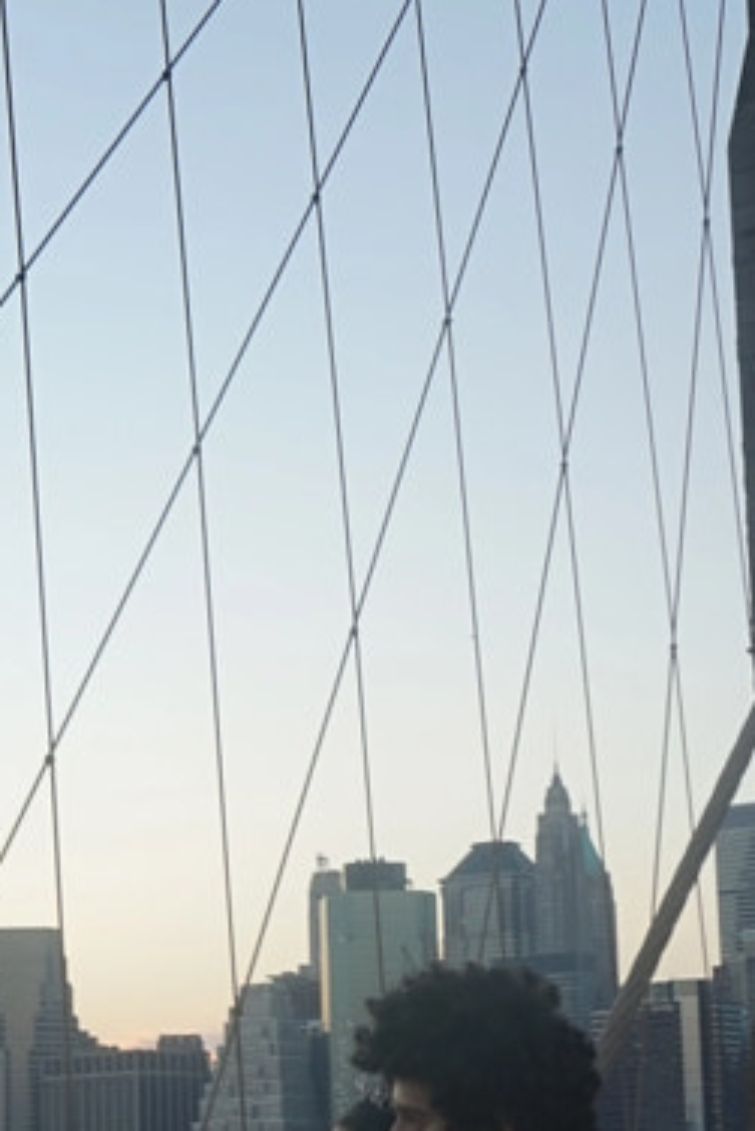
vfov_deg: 29.0
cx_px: 293
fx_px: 2137
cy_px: 899
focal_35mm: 68
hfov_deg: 20.0
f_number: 4.5
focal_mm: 16
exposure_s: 1/80
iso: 100
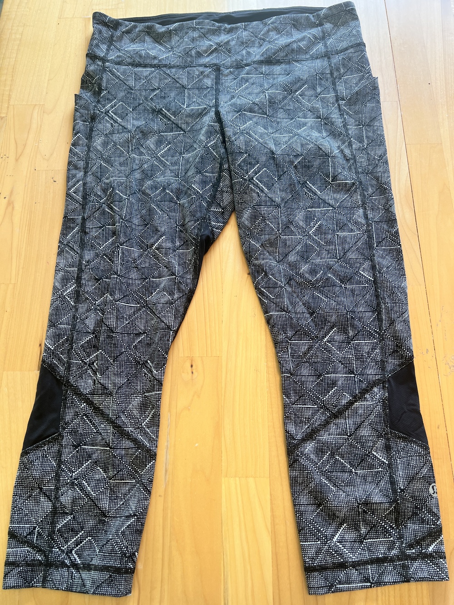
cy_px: 302
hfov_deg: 53.1
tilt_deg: -70.8
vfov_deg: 67.3
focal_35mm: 26
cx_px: 227
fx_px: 455
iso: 64
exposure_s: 1/60
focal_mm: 5.7
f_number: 1.5
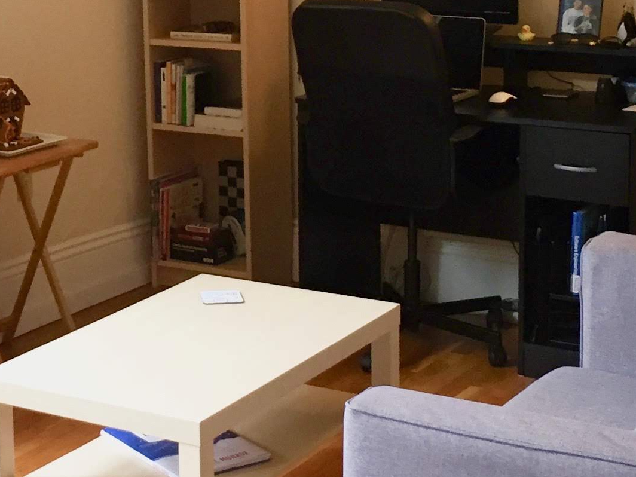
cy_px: 87
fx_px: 1635
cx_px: 146
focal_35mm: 89
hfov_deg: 21.8
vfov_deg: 16.5
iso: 64
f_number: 2.2
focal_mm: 4.15
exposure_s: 1/30
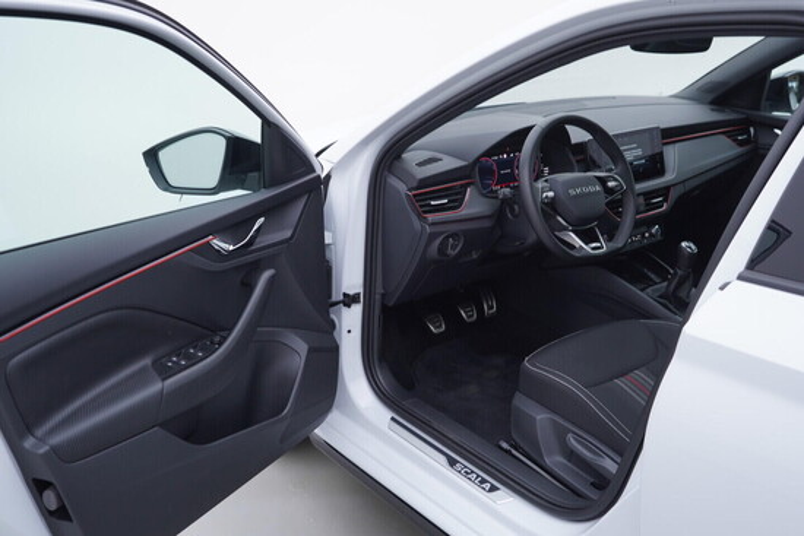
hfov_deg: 53.1
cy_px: 268
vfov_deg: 36.9
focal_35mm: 36
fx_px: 804
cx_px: 402
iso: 125
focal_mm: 24
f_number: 3.5
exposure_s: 1/60
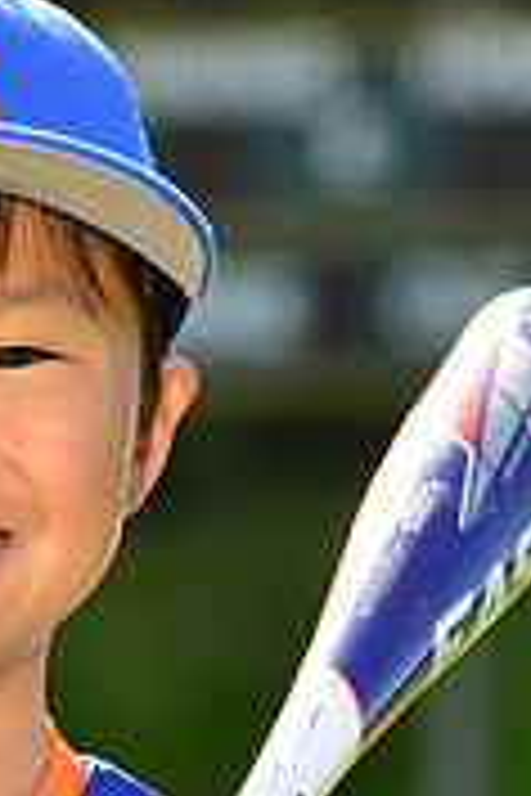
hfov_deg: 2.3
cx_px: -34
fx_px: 13451
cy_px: 1025
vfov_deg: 3.4
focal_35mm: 608
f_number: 8
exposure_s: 1/250
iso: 200
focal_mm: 185
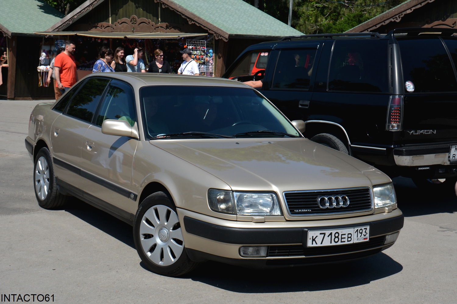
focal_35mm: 57
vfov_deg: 23.7
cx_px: 228
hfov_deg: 35.1
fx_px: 723
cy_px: 152
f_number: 7.1
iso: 400
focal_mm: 38
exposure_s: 1/1600
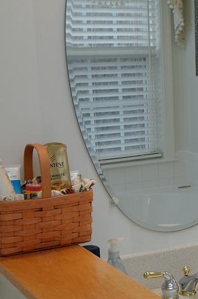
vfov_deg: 16.9
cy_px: 195
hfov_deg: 10.7
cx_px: 330
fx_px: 1002
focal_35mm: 121
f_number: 5
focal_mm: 24
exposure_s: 1/100
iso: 200
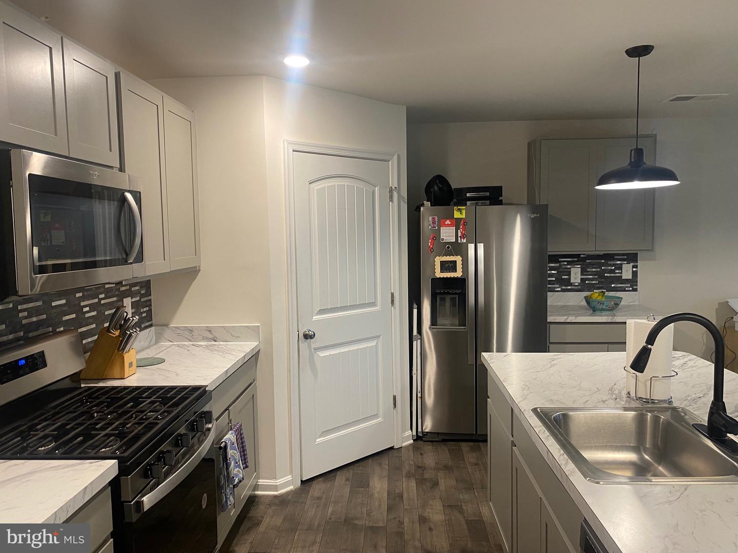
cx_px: 369
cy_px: 276
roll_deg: -0.3
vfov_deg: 53.1
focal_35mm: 26
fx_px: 554
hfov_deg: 67.3
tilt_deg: -4.2
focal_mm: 4.25
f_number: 1.8
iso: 160
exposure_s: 1/60
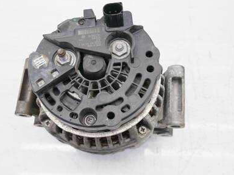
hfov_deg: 46.7
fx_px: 270
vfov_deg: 36.0
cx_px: 101
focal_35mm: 40
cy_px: 86
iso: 200
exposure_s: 1/80
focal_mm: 16
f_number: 4
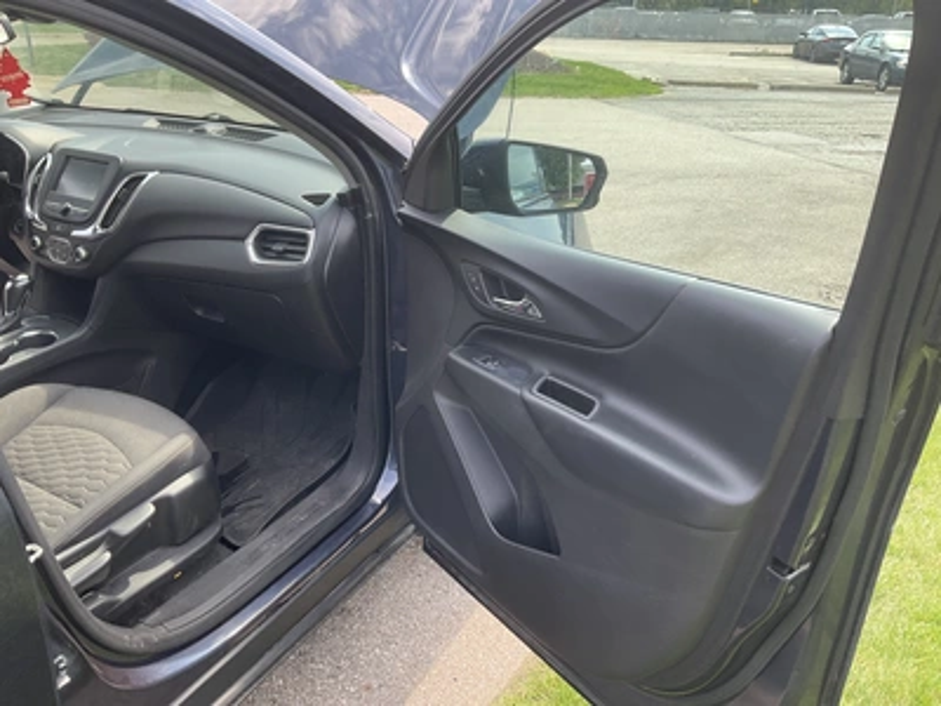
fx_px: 788
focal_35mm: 29
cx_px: 470
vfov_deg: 48.2
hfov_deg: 61.7
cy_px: 353
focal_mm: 3
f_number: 1.8
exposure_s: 1/217
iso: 20
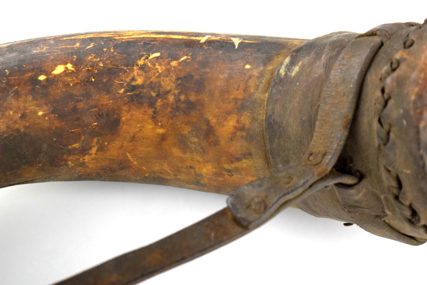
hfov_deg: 24.6
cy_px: 142
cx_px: 214
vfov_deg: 16.6
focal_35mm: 82
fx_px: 979
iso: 1600
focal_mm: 55
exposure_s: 1/2000
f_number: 5.6
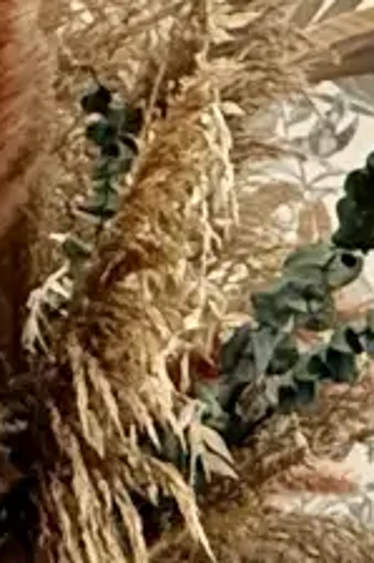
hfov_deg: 10.2
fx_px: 1951
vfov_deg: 15.2
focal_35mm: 125
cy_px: 834
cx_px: 710
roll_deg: +1.6
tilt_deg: +3.6
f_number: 2.2
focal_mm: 2.22
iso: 800
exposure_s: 1/60
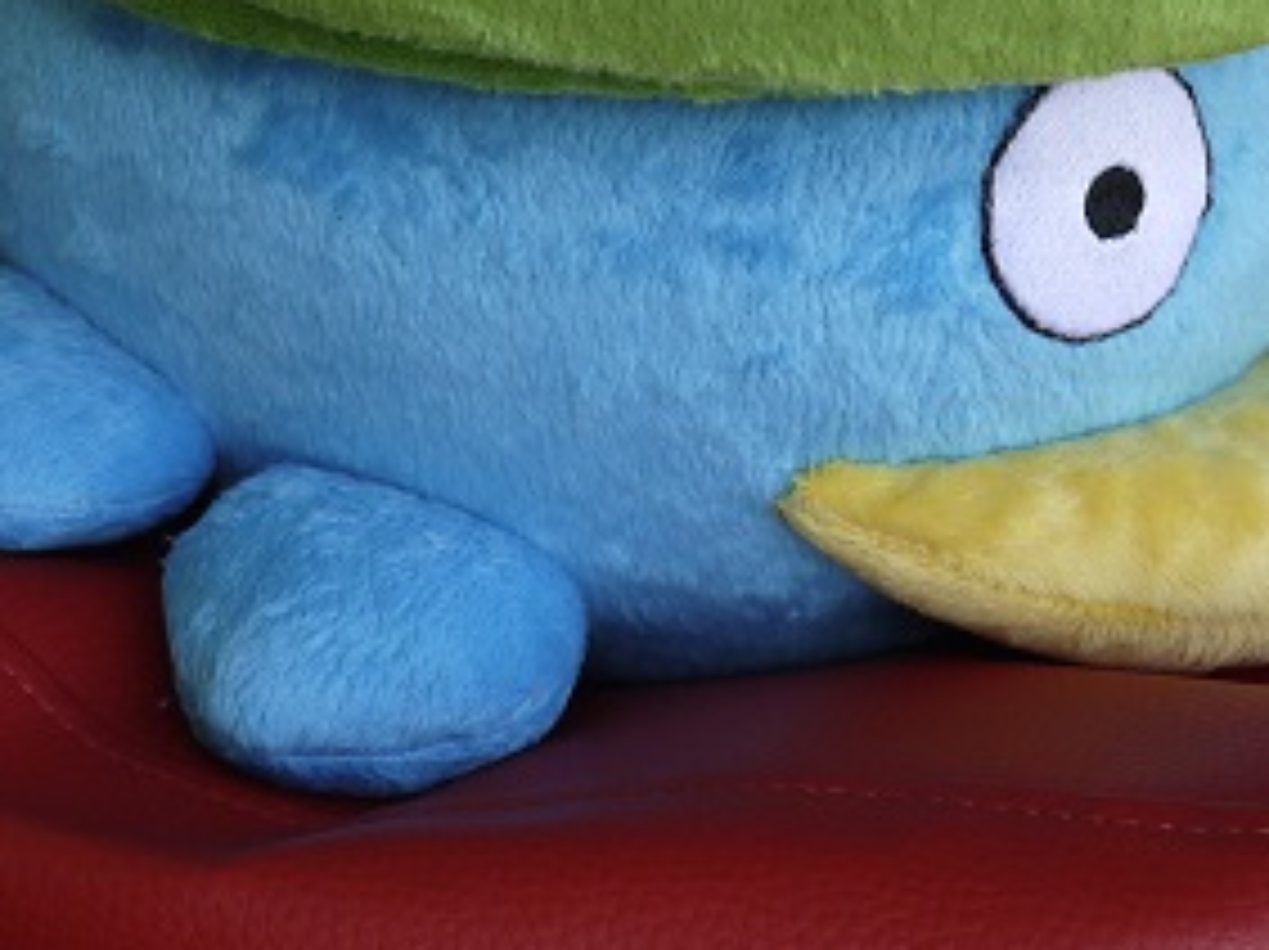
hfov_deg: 23.0
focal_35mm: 85
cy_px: 63
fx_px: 3113
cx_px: 504
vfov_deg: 17.1
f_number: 4
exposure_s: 1/60
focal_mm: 17
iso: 250
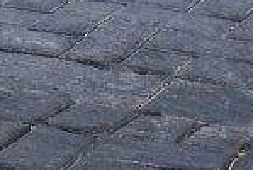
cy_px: -294
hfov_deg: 7.2
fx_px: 1986
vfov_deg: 4.7
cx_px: -27
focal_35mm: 282
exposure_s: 1/750
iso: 800
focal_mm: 26
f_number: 4
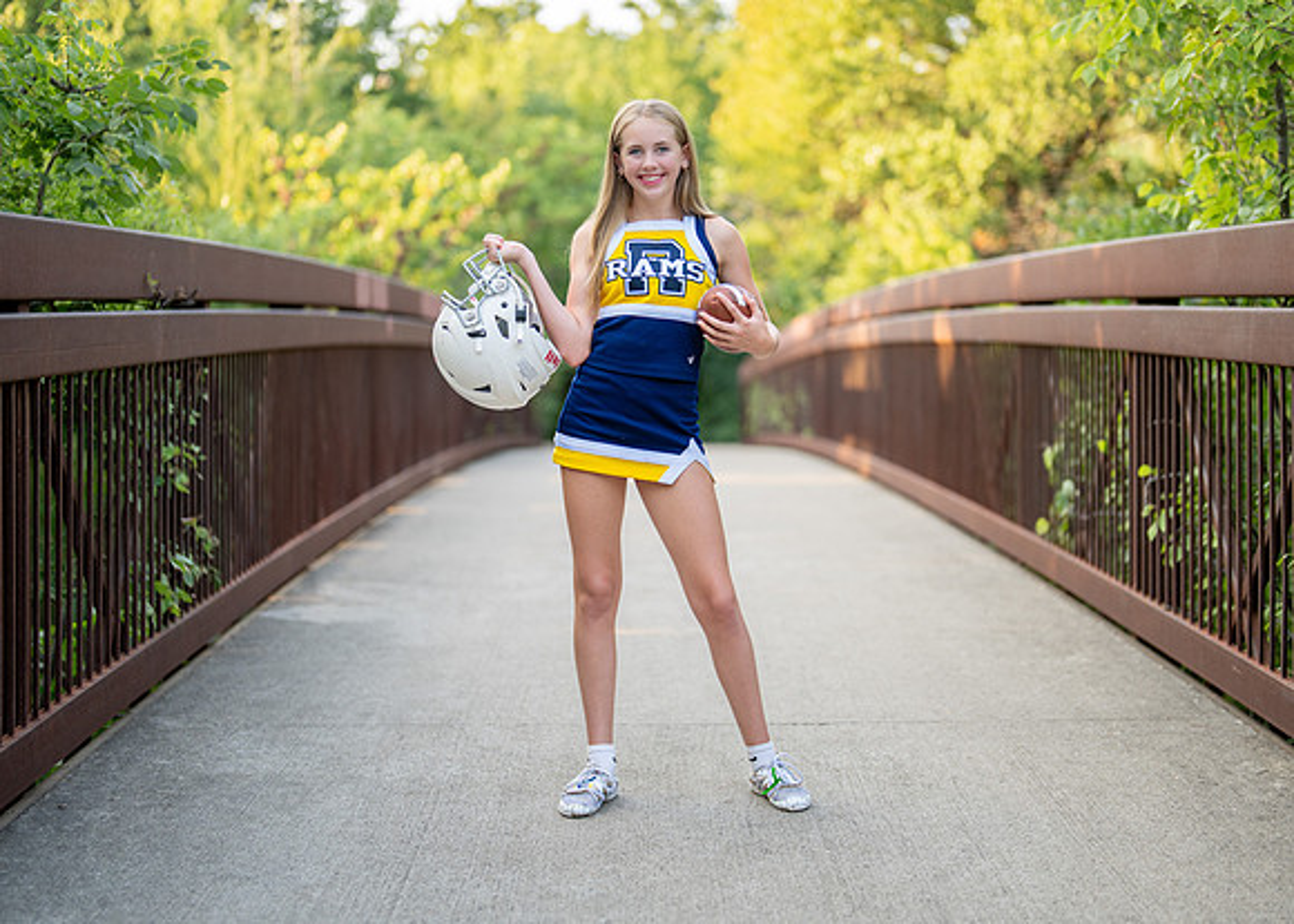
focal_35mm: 59
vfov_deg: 24.1
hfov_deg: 33.3
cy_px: 418
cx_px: 685
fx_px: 2166
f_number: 1.2
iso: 125
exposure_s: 1/500
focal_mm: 50
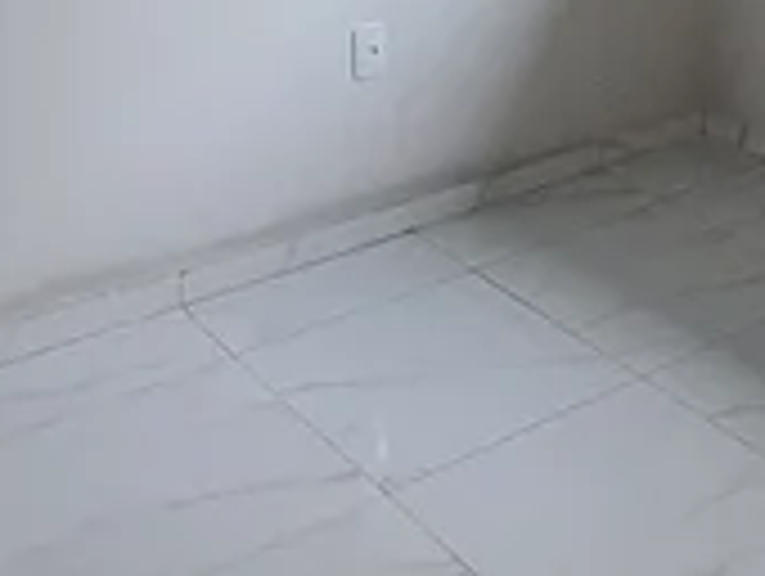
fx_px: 1394
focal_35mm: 63
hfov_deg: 30.3
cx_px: 558
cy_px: -299
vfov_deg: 20.0
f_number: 2.2
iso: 320
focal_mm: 1.74
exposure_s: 1/30
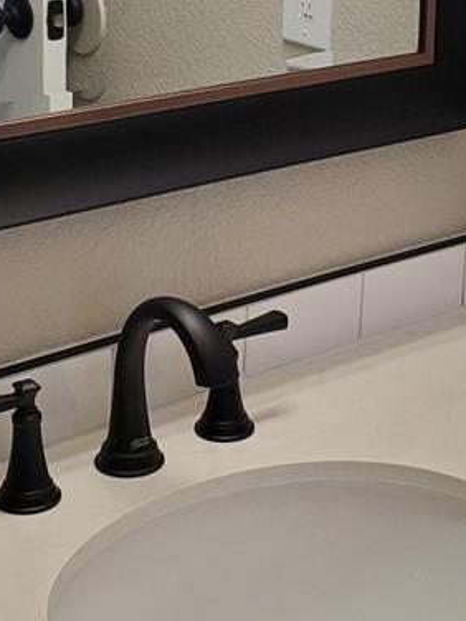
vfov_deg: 23.0
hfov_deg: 17.8
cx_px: 276
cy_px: 79
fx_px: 1490
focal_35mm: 83
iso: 250
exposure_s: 1/60
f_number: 2.4
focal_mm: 4.3
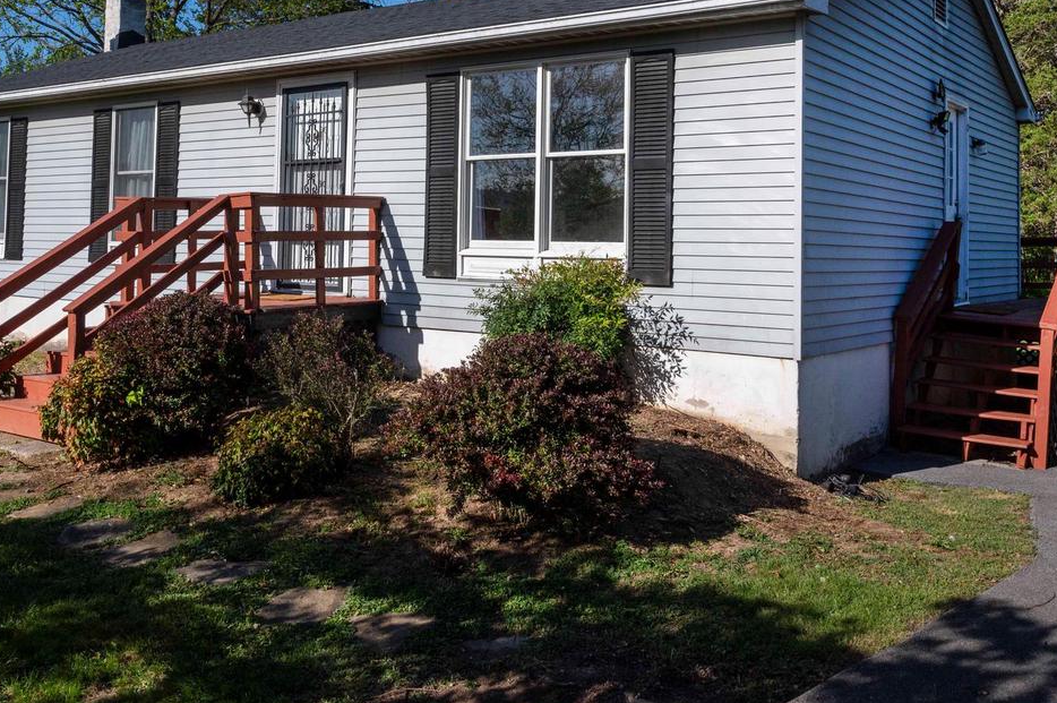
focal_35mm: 37
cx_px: 508
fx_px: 1085
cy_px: 205
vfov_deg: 35.3
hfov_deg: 51.9
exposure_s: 1/800
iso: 640
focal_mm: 24
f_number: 14
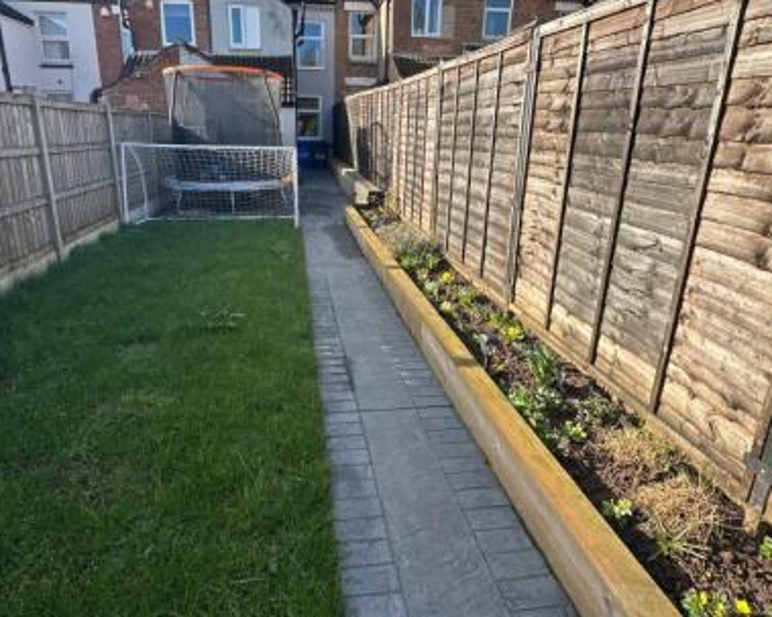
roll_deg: -0.9
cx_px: 353
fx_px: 480
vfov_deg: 65.2
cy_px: 262
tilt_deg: -13.0
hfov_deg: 77.5
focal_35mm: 21
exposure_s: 1/483
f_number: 2.2
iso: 40
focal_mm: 2.22
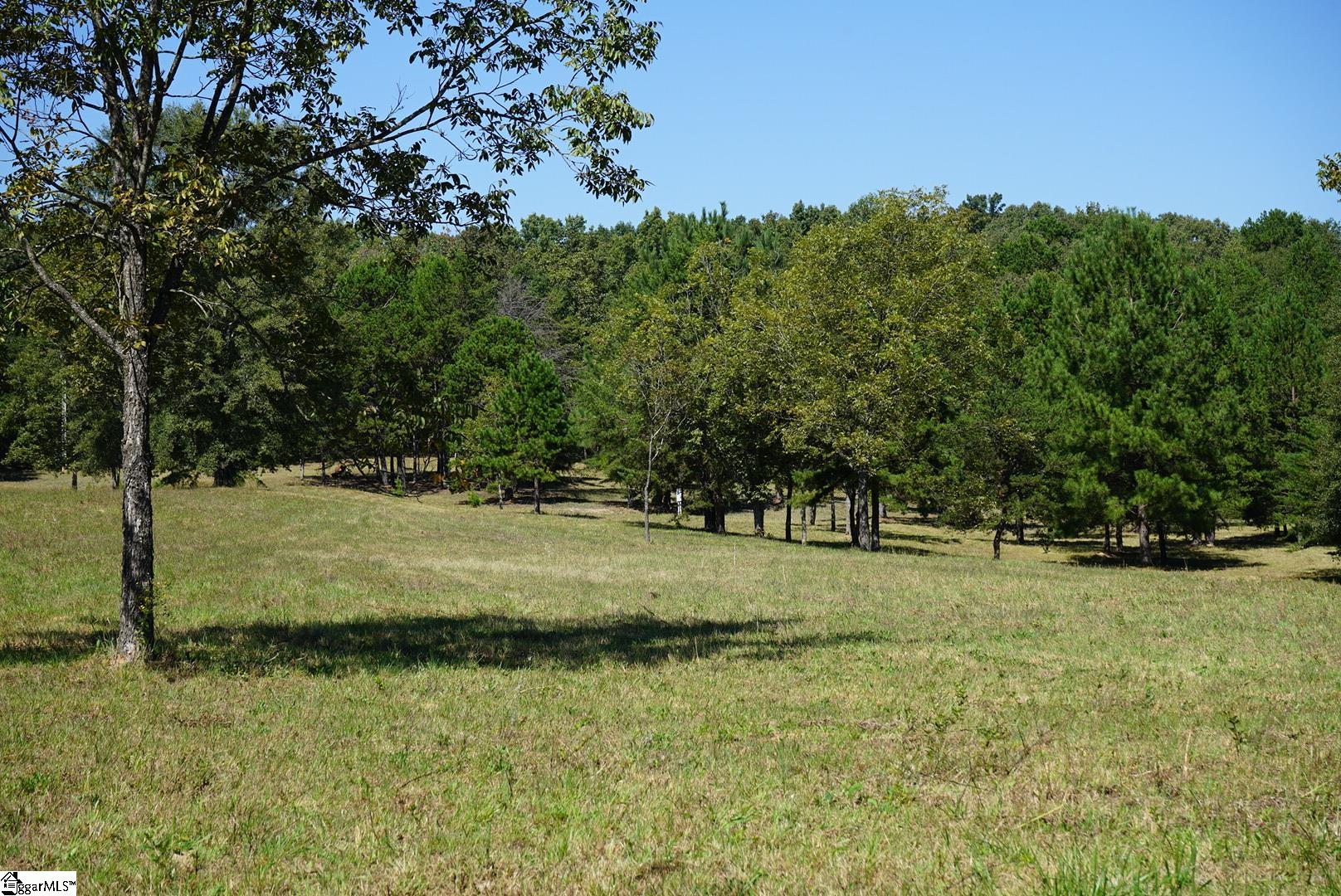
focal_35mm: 70
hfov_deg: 28.8
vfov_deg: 19.5
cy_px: 448
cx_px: 670
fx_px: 2609
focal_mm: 70
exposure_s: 1/160
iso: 100
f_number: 11
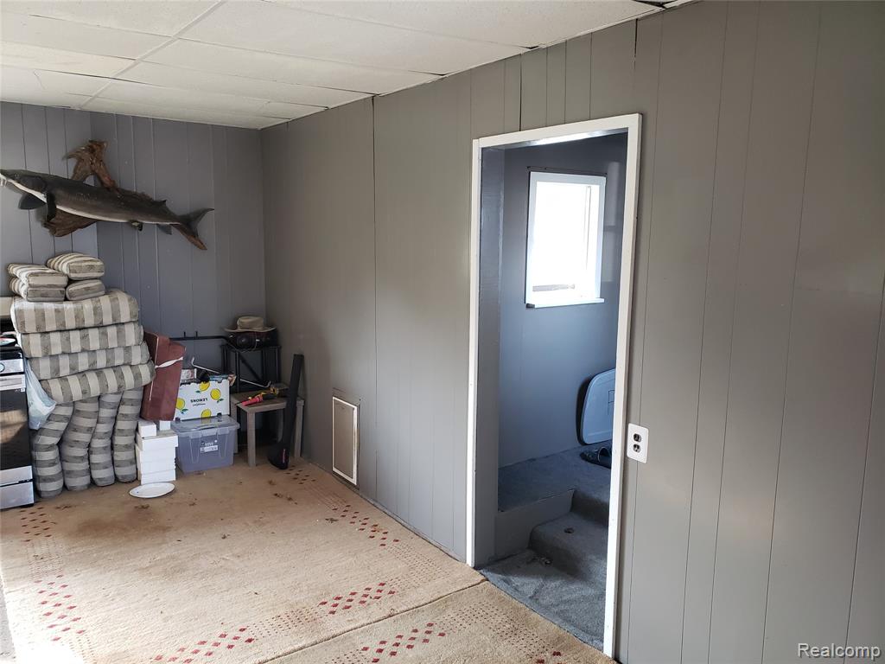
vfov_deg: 53.1
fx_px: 665
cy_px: 332
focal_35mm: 26
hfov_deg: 67.3
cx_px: 442
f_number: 2.4
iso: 400
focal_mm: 4.3
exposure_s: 1/60
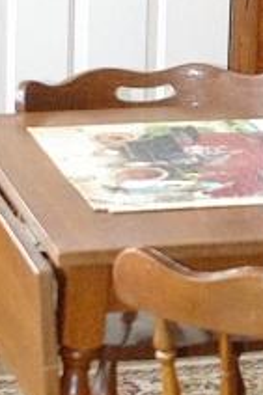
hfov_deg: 7.0
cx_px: 466
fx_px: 2085
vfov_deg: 10.8
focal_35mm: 190
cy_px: 78
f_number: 5.6
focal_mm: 28
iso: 1600
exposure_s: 1/150
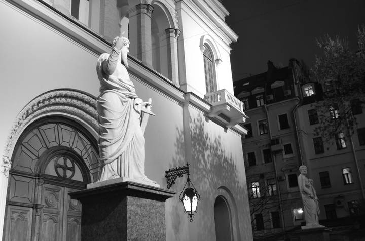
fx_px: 394
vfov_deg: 34.0
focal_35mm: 39
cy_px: 120
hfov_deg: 49.7
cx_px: 182
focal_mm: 26
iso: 2800
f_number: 4.2
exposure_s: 1/30
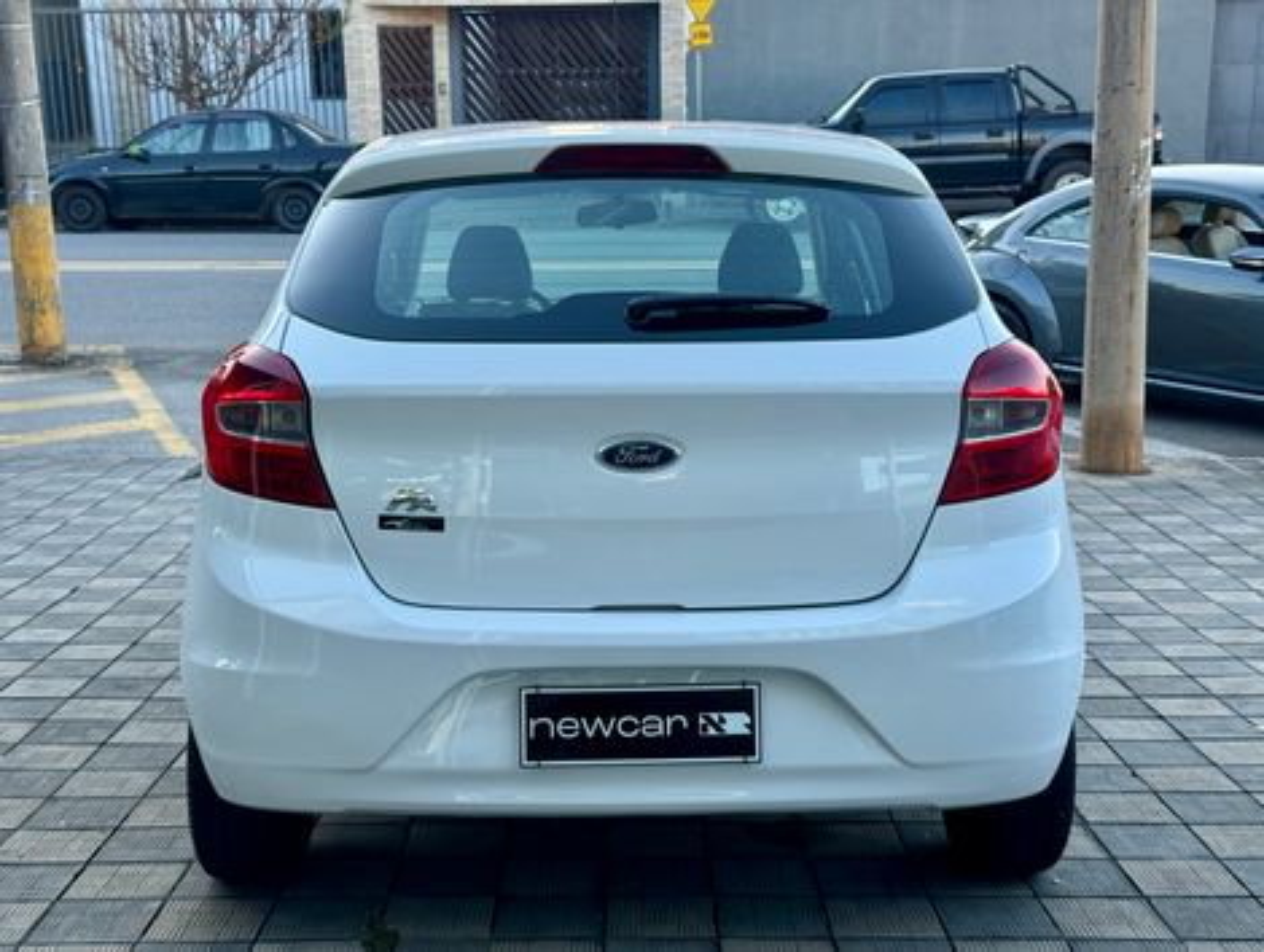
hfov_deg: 39.6
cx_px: 632
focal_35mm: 48
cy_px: 476
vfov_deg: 30.3
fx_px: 1755
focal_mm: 6.76
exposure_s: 1/271
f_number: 1.78
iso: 64
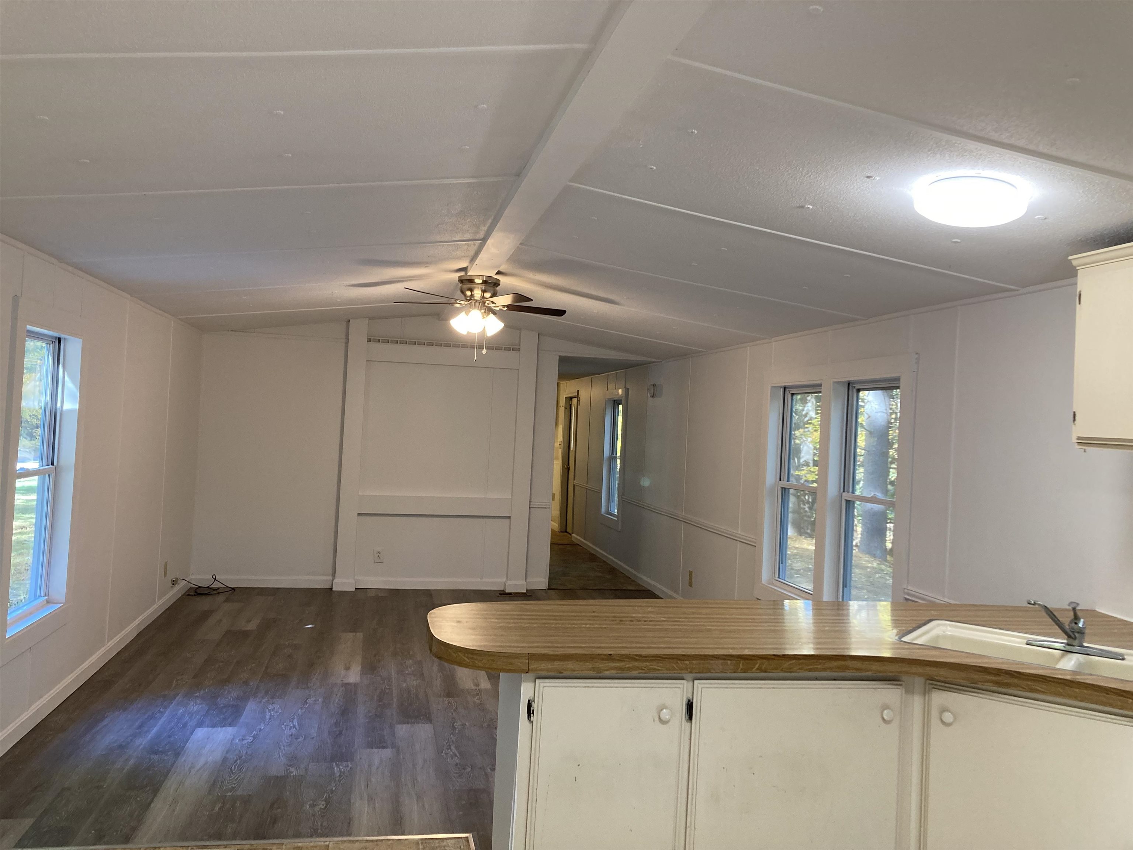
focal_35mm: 28
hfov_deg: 63.4
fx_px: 916
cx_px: 566
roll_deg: -2.8
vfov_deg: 49.7
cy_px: 425
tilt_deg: +0.9
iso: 100
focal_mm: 3.99
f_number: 1.8
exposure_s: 1/60
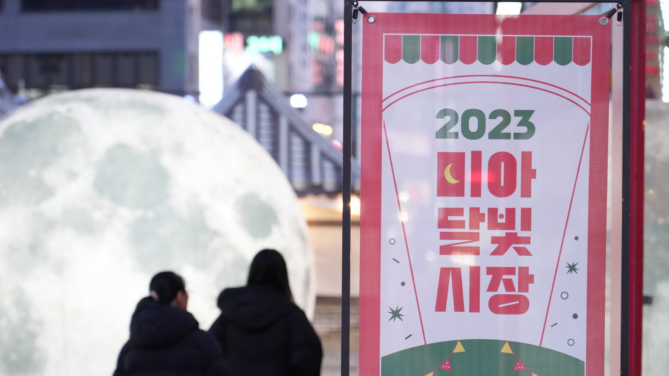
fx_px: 2413
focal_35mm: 136
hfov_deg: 15.8
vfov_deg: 8.9
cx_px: 296
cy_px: 269
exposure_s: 1/125
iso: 4000
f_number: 4
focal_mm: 105
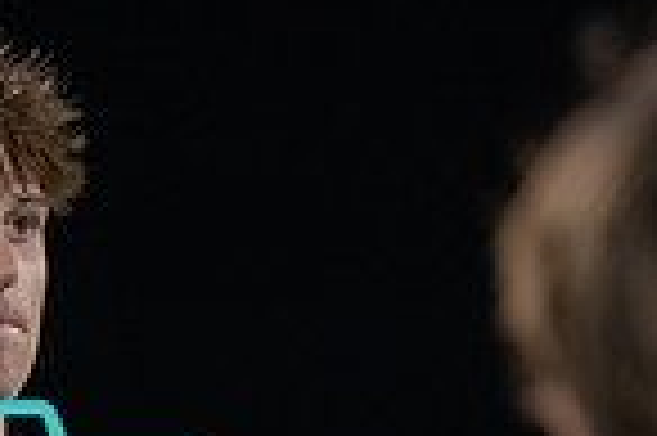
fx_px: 10300
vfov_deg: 2.4
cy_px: 614
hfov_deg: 3.6
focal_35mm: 565
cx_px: -171
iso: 1250
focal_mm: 142
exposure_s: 1/320
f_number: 3.2
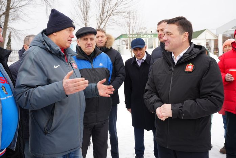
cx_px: 118
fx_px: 217
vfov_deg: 40.0
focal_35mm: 33
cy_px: 79
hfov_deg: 57.2
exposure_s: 1/200
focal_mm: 33
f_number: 6.3
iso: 500
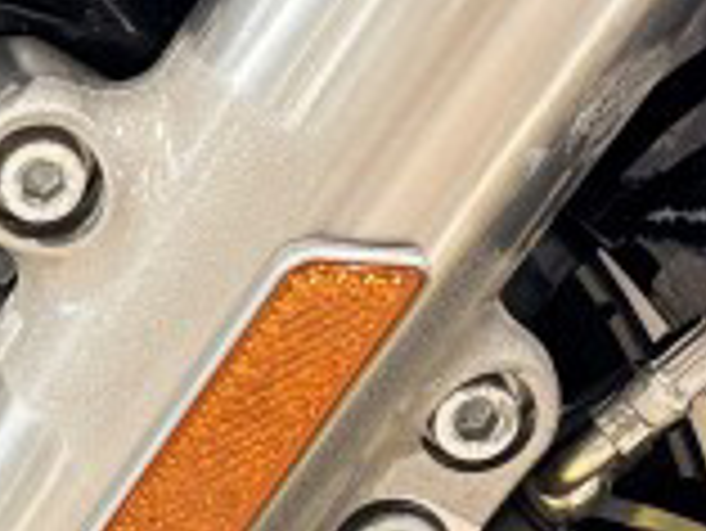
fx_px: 3613
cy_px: 320
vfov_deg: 8.4
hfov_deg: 10.9
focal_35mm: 177
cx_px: -263
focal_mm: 5.96
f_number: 1.6
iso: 125
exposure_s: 1/120
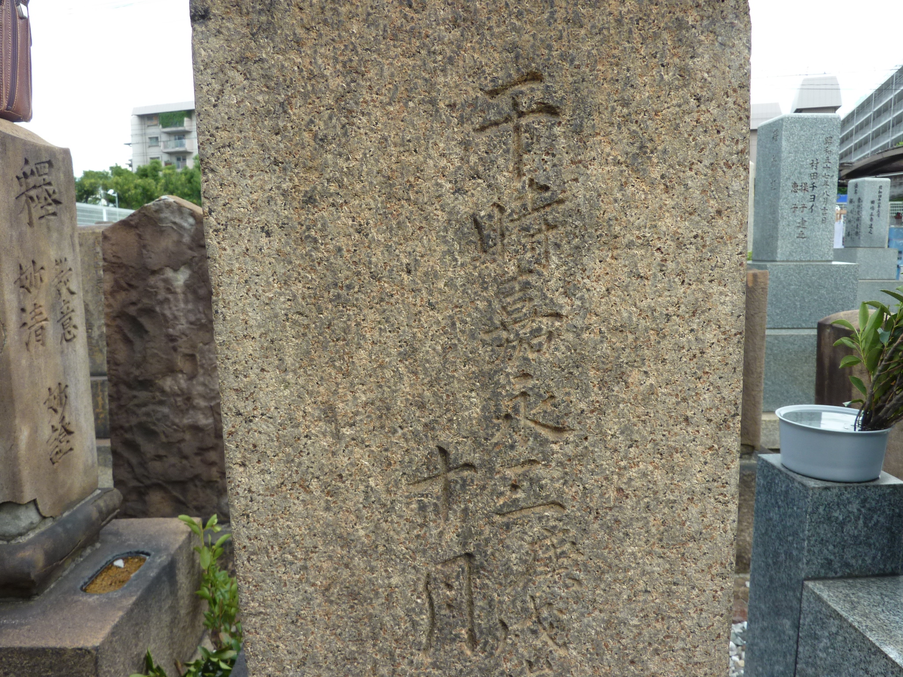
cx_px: 452
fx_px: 652
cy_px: 338
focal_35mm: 25
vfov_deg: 54.9
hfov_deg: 69.4
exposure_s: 1/160
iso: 80
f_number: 4
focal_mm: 4.1
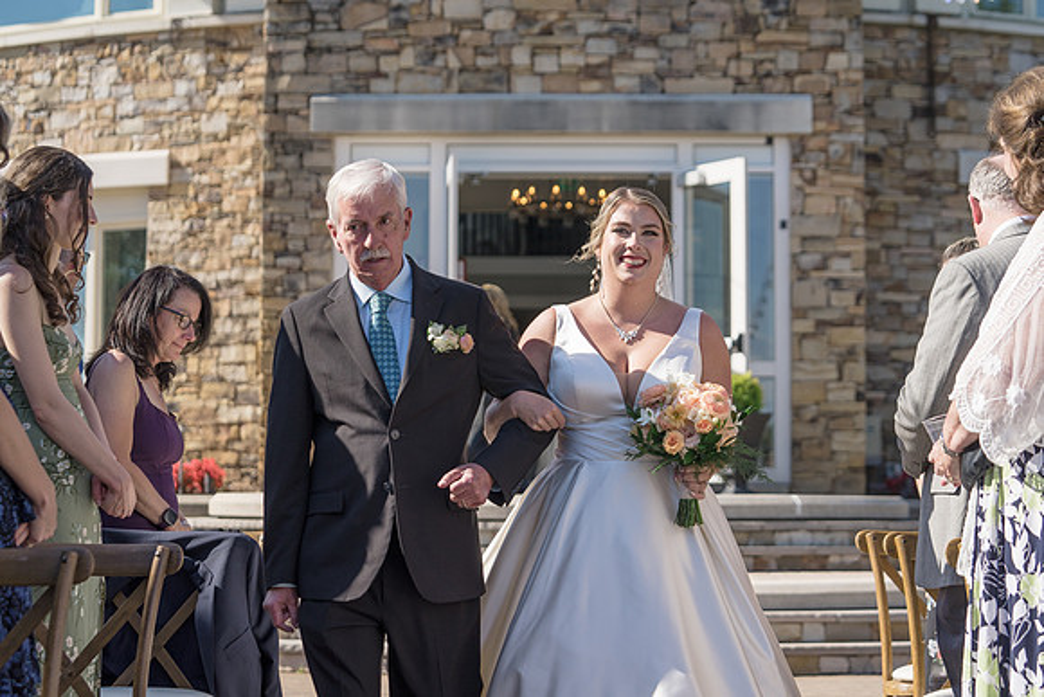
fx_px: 2249
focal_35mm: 78
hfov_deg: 26.1
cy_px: 359
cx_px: 577
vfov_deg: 17.6
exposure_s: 1/800
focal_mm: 70
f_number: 4
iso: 100
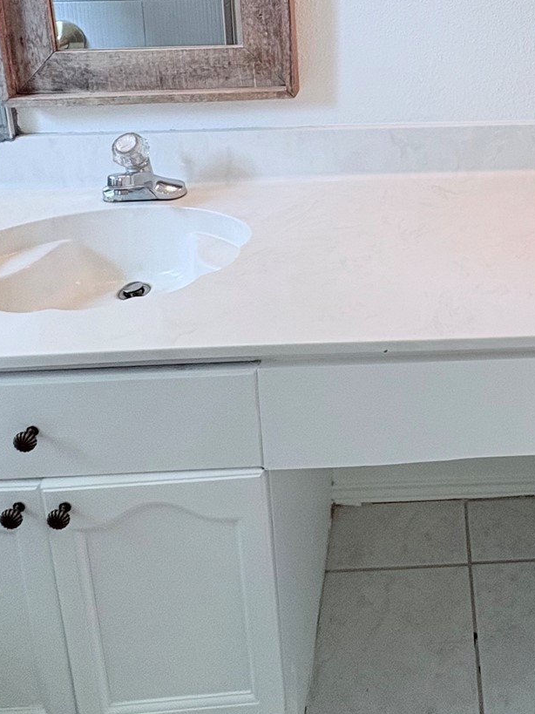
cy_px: 38
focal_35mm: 35
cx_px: 450
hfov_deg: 38.7
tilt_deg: -11.7
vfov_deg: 46.1
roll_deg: +1.5
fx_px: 721
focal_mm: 2.22
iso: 125
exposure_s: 1/60
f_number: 2.2
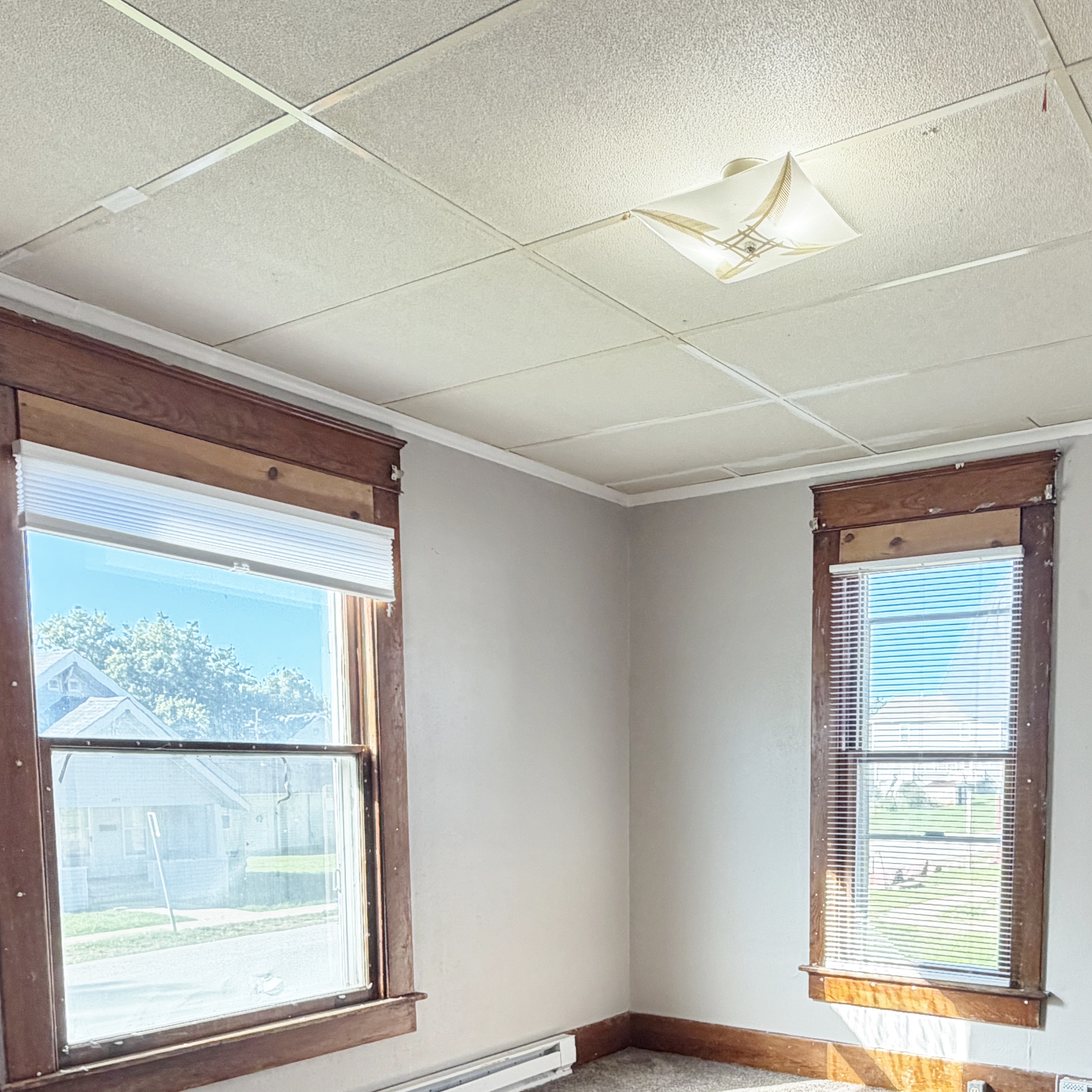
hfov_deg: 51.8
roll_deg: +1.1
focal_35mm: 31
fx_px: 1106
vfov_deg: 49.3
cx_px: 704
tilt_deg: -5.2
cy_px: 880
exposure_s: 1/120
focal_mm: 2.22
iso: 125
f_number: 2.2
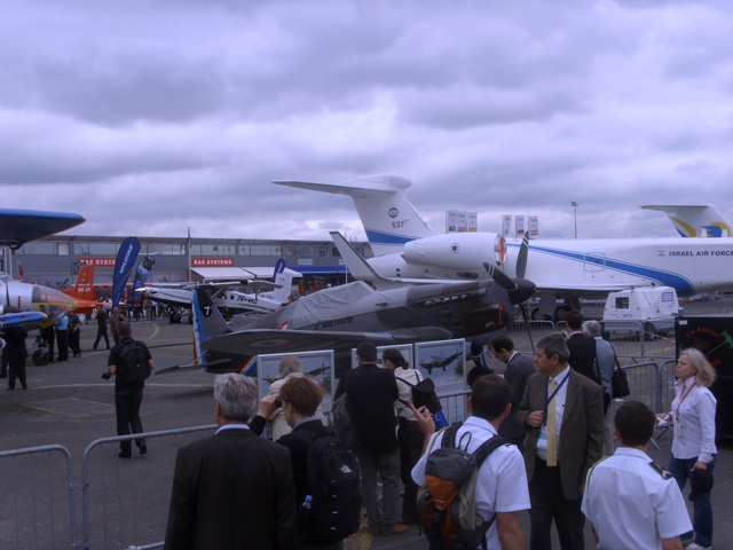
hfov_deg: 51.4
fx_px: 762
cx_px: 366
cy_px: 275
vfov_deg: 39.7
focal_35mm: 36
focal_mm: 6
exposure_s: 1/500
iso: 80
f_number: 5.5
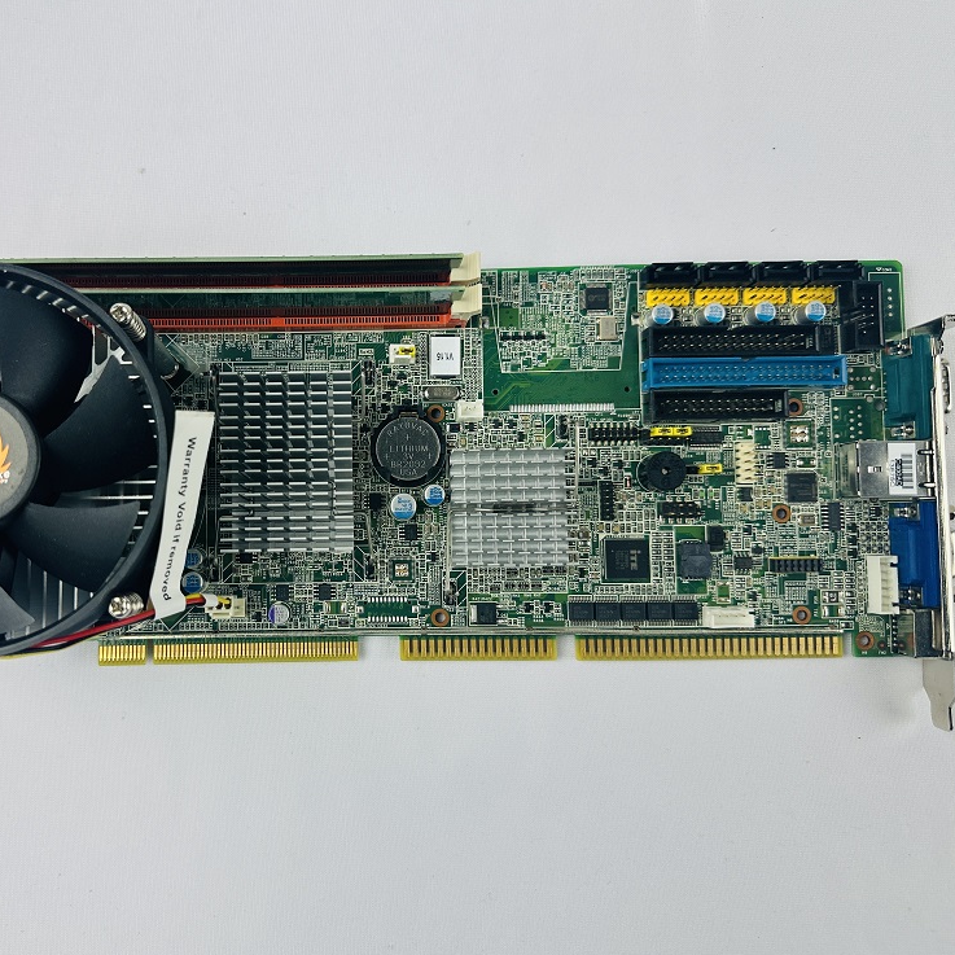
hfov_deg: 54.8
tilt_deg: -84.9
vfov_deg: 55.6
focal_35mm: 29
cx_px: 339
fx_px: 905
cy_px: 477
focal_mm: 6.86
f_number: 1.78
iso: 100
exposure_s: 1/120
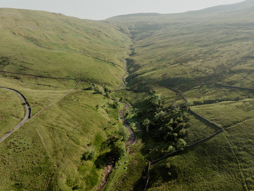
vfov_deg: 56.8
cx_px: 127
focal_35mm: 24
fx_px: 176
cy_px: 96
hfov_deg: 71.6
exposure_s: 1/400
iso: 100
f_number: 5
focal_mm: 12.29
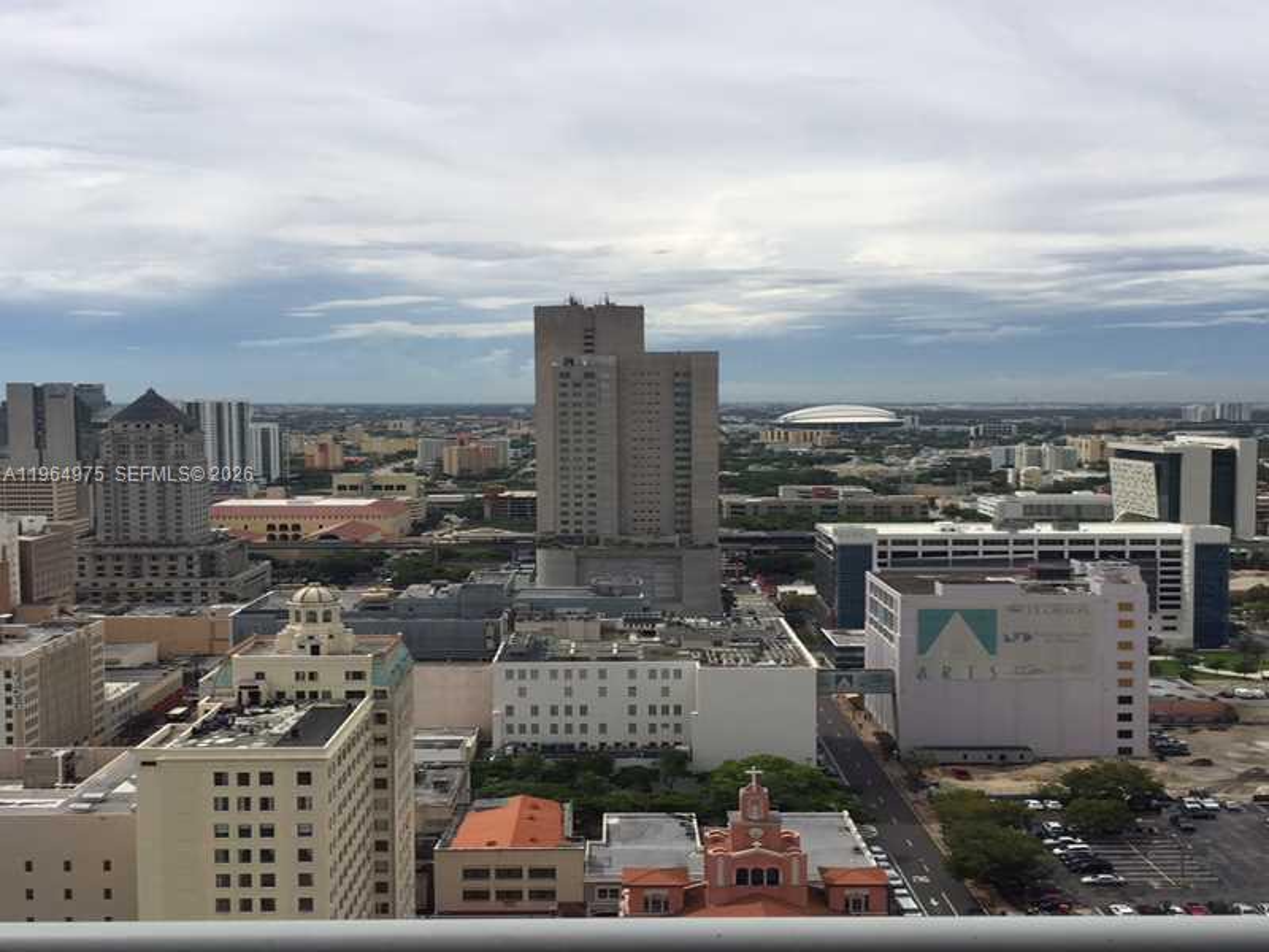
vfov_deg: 48.2
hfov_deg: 61.7
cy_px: 476
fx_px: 1063
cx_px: 634
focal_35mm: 29
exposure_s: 1/4405
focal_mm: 4.15
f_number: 2.2
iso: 32
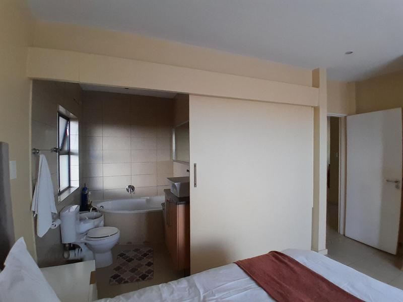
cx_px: 202
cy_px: 151
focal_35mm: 17
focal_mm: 1.46
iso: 125
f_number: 2.2
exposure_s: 1/40
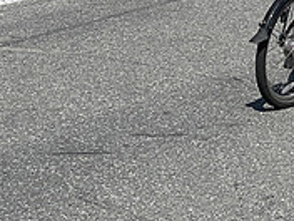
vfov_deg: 7.0
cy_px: -90
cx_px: 239
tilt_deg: -9.8
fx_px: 1792
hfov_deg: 9.4
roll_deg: -1.3
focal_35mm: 211
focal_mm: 7.5
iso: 20
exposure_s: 1/2660
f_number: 2.2
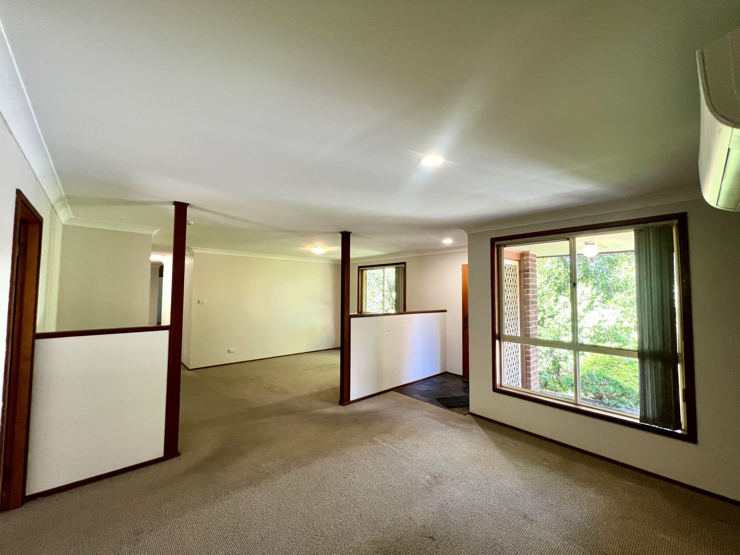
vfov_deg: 89.9
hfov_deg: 106.2
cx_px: 370
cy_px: 278
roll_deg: -0.1
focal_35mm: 13
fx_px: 278
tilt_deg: +2.6
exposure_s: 1/50
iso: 160
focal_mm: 1.57
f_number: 1.8
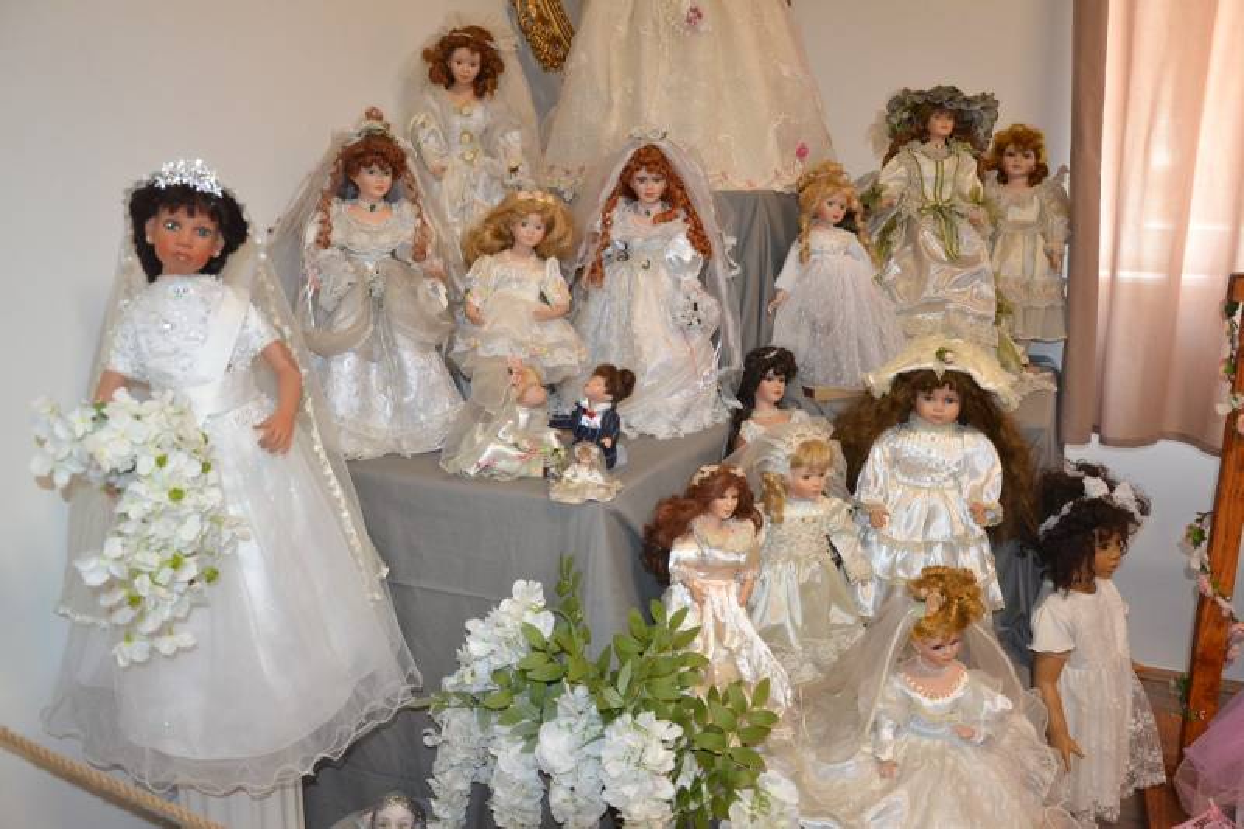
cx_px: 622
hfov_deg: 59.5
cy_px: 414
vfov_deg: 41.7
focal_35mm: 32
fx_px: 1088
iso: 1100
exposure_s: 1/60
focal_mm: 21
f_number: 3.8
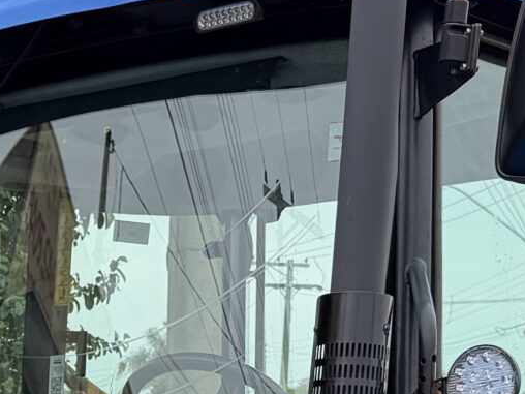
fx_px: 1835
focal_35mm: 121
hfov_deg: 15.7
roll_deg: -1.9
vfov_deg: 11.4
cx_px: -83
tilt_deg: -8.5
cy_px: 701
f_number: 1.78
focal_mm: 6.76
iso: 100
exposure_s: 1/391
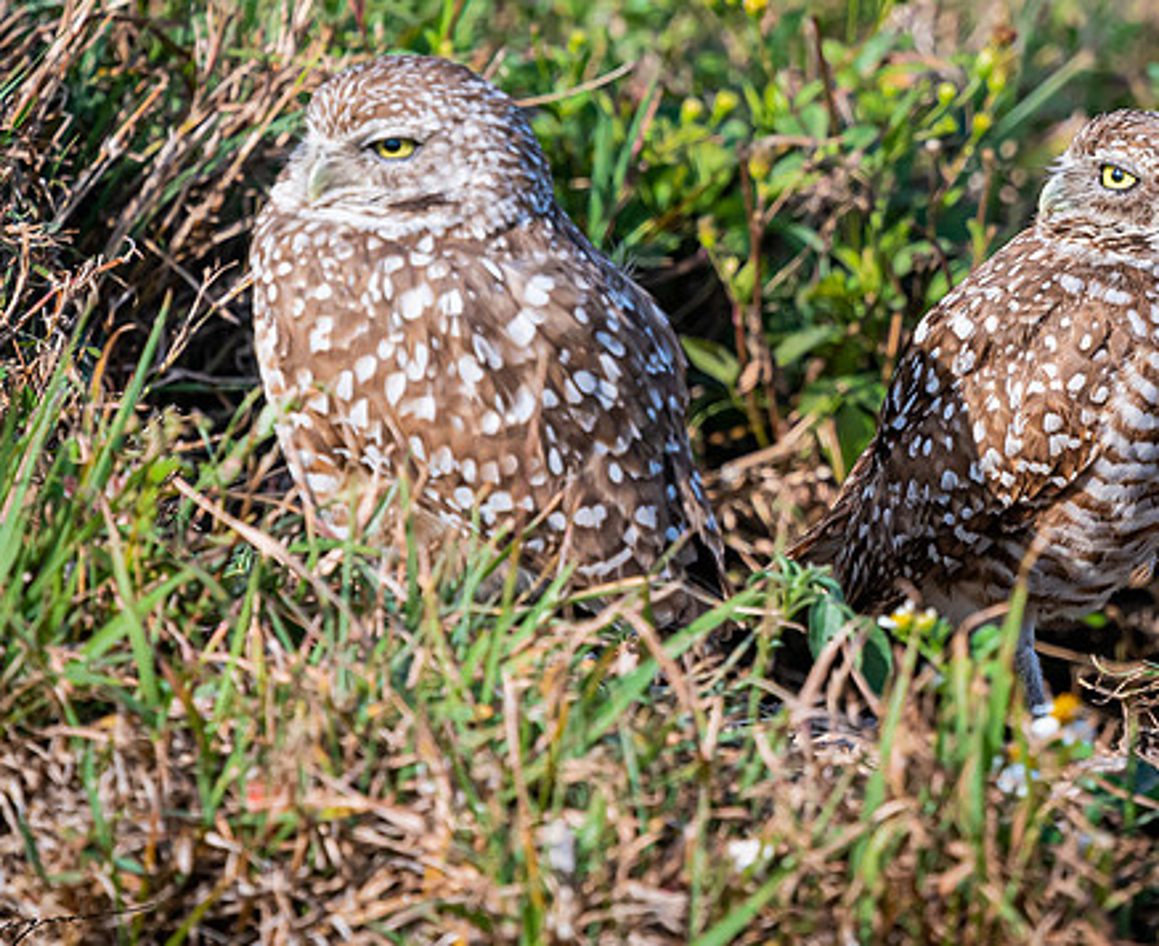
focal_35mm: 949
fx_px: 32823
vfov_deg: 1.7
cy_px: 210
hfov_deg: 2.0
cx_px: 971
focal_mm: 420
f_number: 6.3
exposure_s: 1/1250
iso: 500
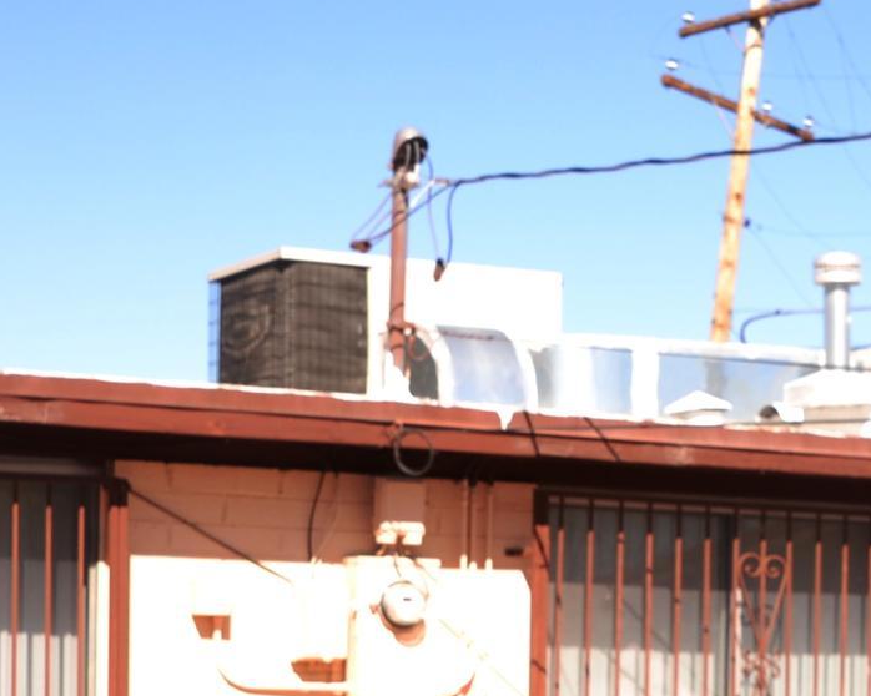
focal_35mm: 121
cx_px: 750
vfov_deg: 12.6
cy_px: 689
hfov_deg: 15.7
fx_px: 3118
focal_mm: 20
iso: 100
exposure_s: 1/200
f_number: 13
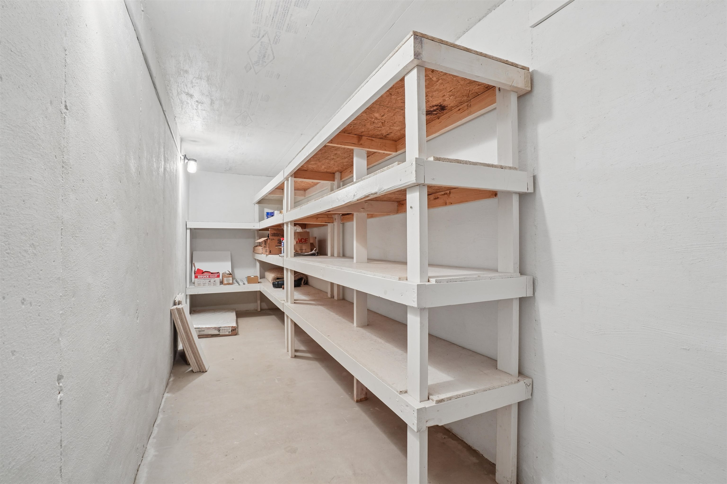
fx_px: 323
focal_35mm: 16
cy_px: 242
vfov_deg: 73.7
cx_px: 364
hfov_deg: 96.7
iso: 800
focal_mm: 16
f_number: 10
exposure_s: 1/3.33
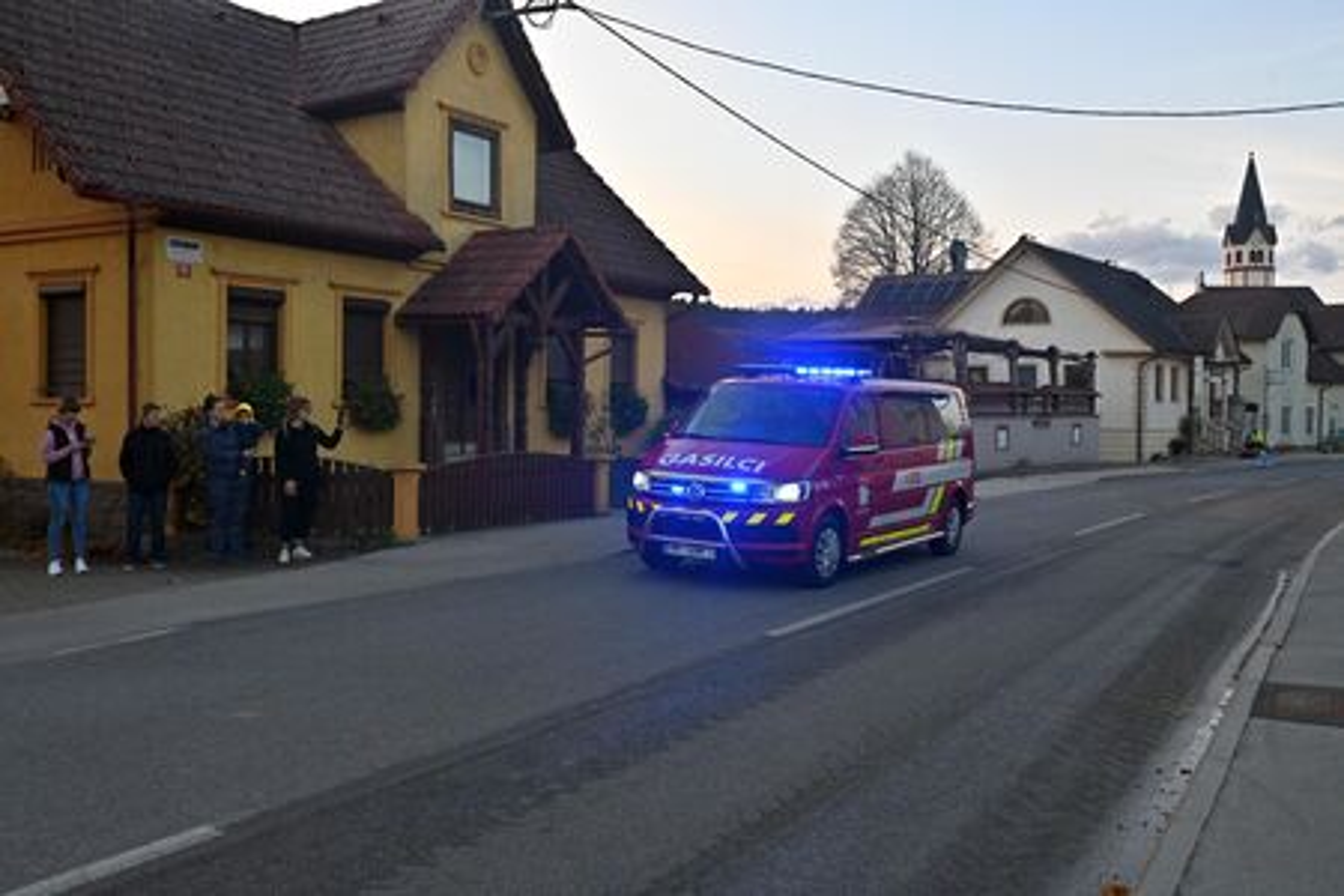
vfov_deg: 37.9
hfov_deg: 54.4
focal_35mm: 35
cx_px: 672
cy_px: 448
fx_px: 1307
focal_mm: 35
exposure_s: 1/640
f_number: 10
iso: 1600
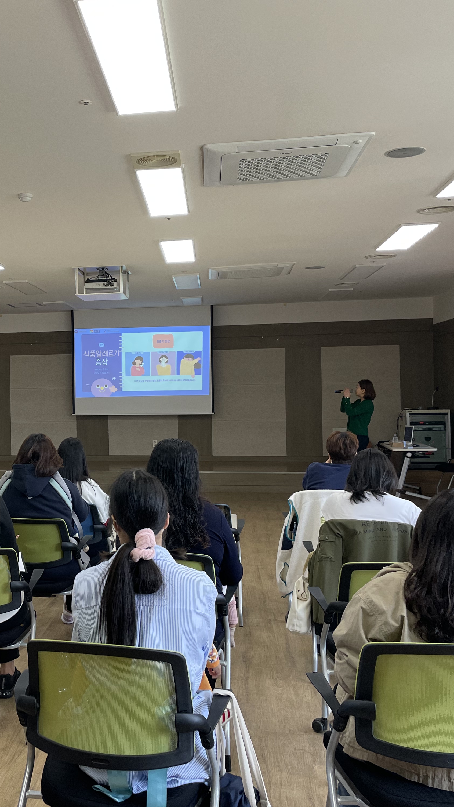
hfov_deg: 29.8
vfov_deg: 52.8
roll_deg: +0.9
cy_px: 404
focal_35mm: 38
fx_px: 813
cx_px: 44
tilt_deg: -0.7
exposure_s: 1/120
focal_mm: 4.2
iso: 100
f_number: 1.6
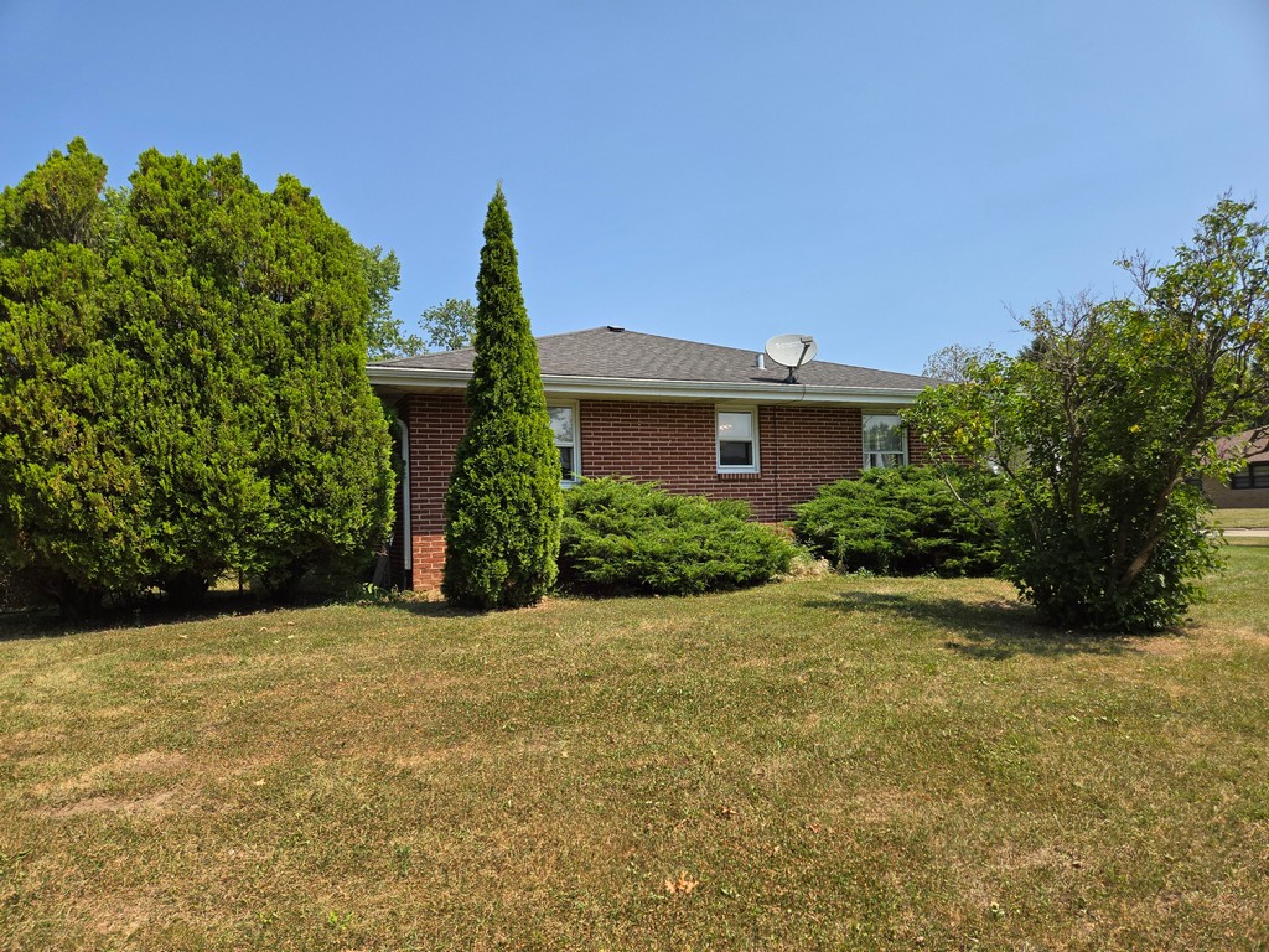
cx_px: 634
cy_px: 476
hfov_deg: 73.9
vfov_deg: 58.9
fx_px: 843
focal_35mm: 23
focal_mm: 5.4
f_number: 1.8
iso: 25
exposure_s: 1/1422
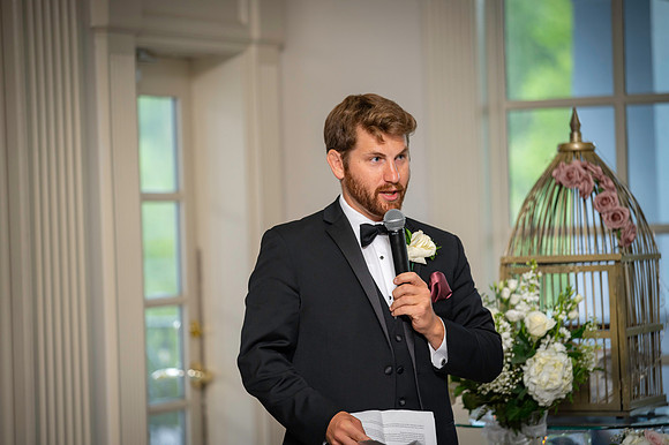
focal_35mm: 155
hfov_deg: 13.3
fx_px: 2879
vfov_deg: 8.8
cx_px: 334
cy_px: 222
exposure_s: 1/125
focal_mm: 155
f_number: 2.8
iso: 640
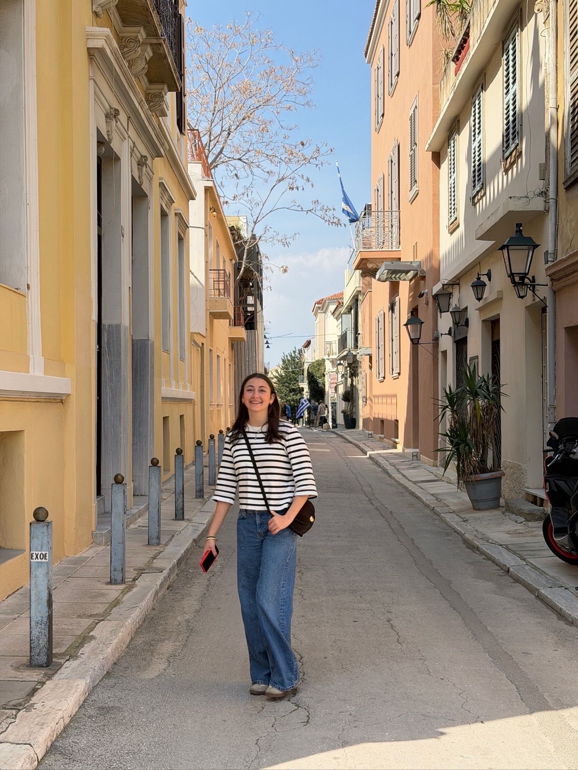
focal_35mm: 48
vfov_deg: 39.7
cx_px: 289
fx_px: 1069
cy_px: 385
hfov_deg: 30.3
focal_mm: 6.76
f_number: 1.78
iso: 64
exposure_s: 1/2976
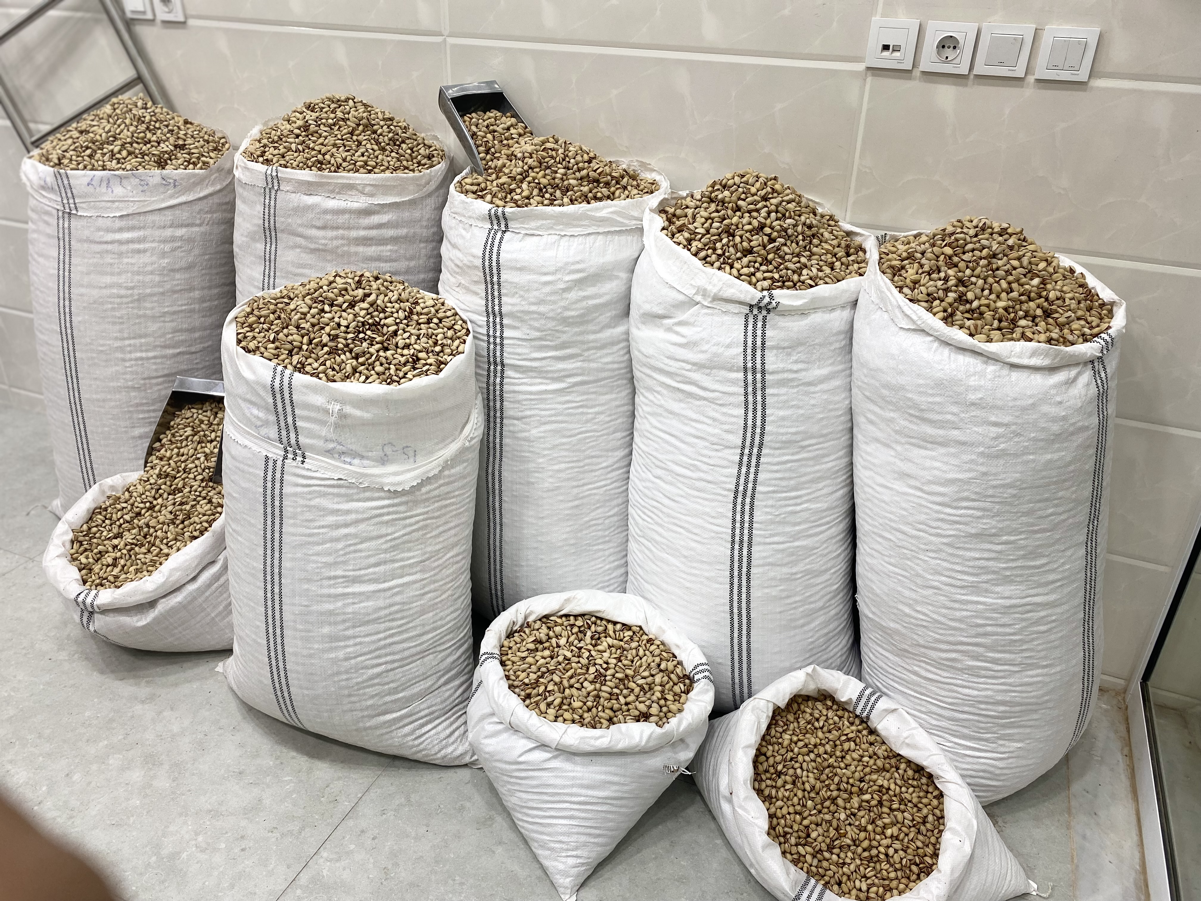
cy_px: 450
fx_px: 902
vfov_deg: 53.1
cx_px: 600
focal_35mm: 26
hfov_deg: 67.3
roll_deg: -2.7
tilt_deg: -27.6
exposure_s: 1/100
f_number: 1.8
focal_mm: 4.25
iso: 50
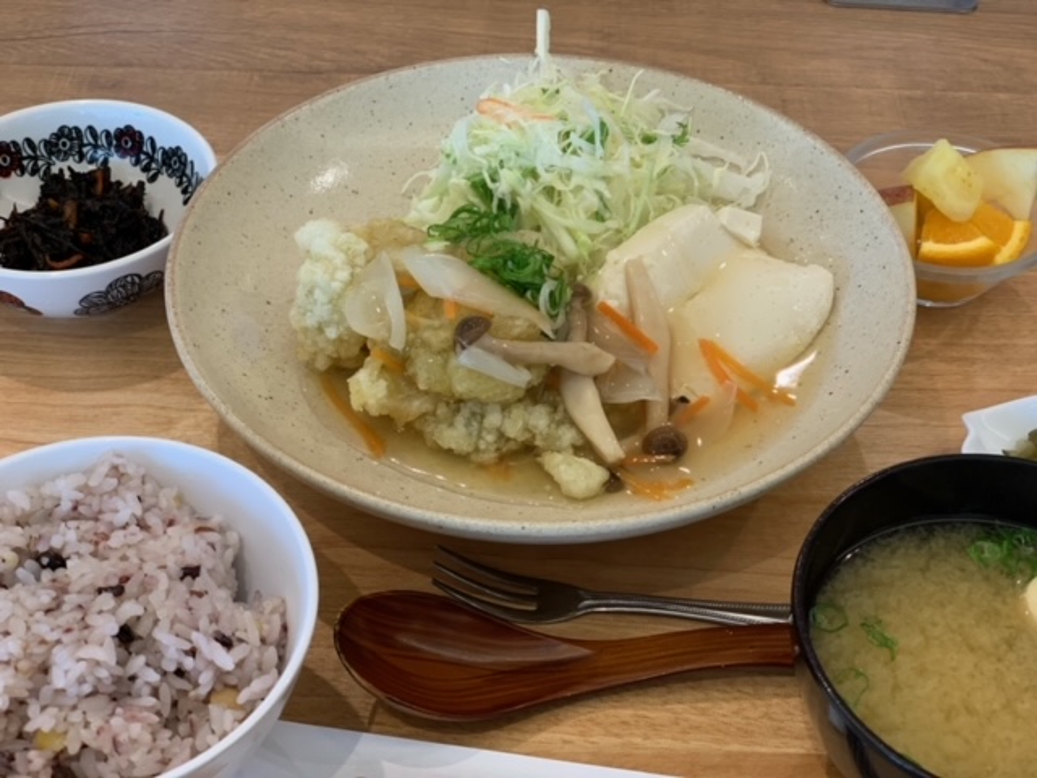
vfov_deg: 28.0
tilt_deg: -43.9
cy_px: 389
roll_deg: -1.1
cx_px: 518
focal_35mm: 52
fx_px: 1558
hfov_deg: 36.8
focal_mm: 6
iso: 64
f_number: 2.4
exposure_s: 1/60
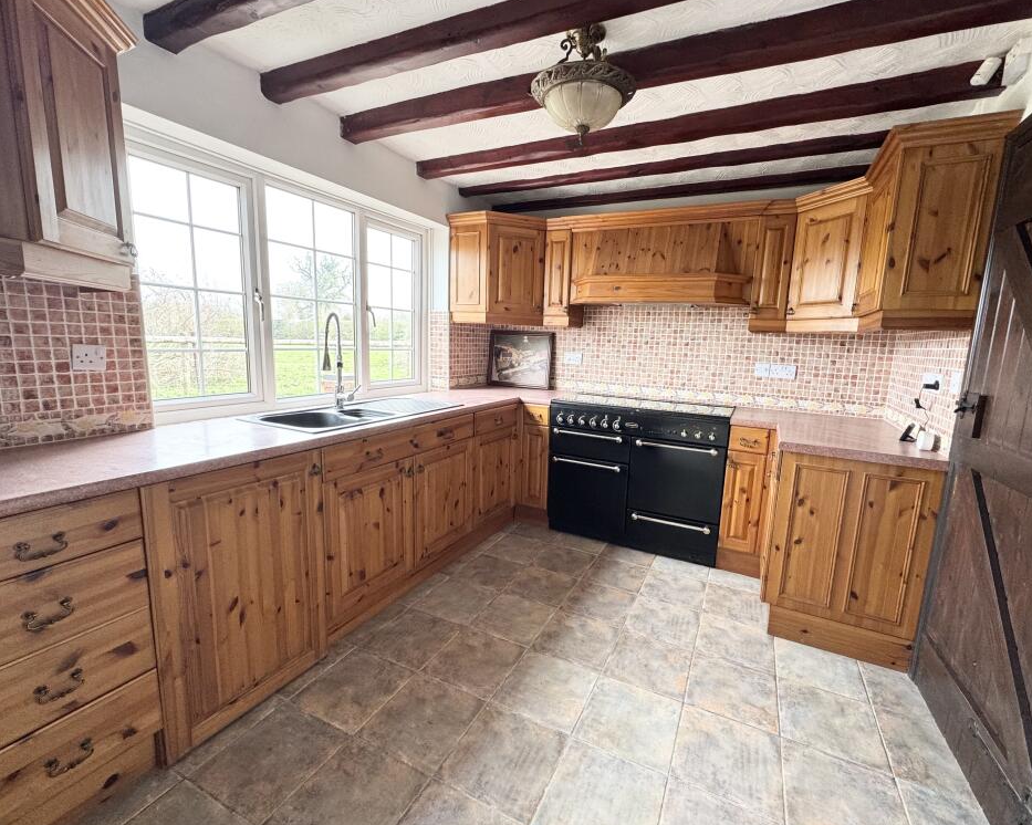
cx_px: 548
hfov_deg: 96.7
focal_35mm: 15
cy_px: 410
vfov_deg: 84.0
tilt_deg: -9.0
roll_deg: -2.1
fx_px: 458
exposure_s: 1/99
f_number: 2.2
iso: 160
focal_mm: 2.22
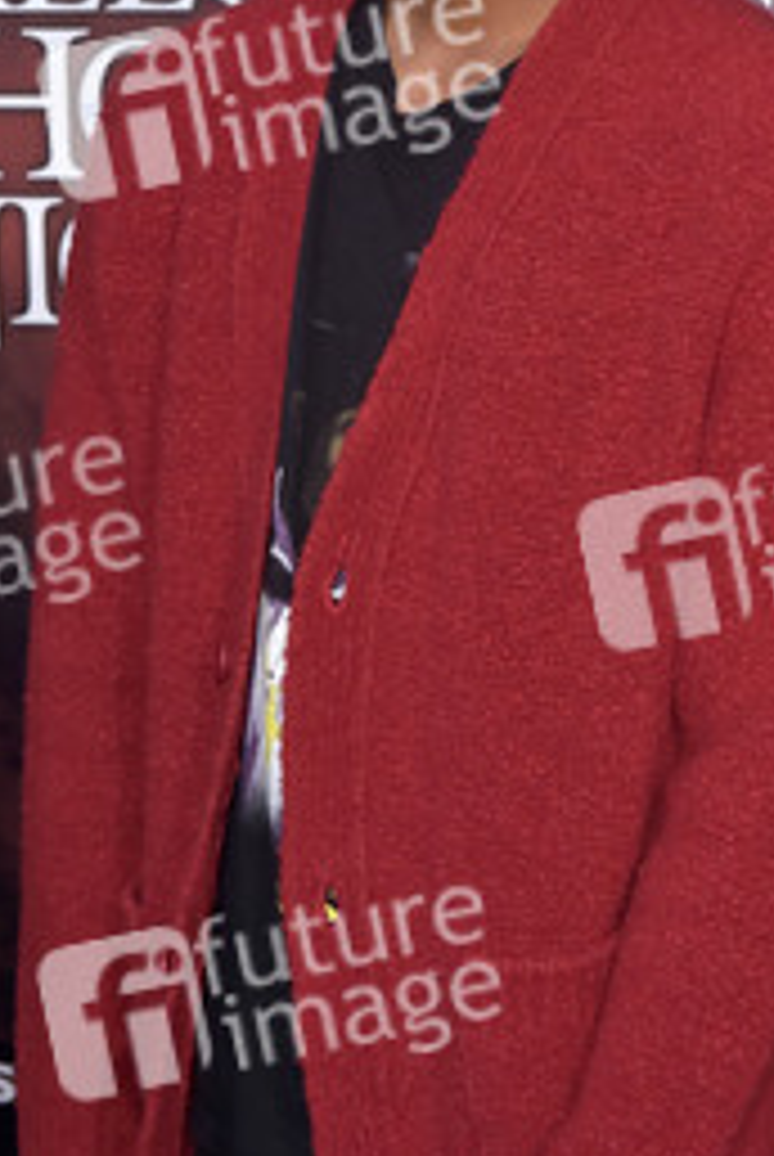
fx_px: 2798
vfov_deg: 23.2
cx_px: 403
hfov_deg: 15.7
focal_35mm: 87
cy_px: 319
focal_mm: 56
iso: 640
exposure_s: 1/320
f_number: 6.3
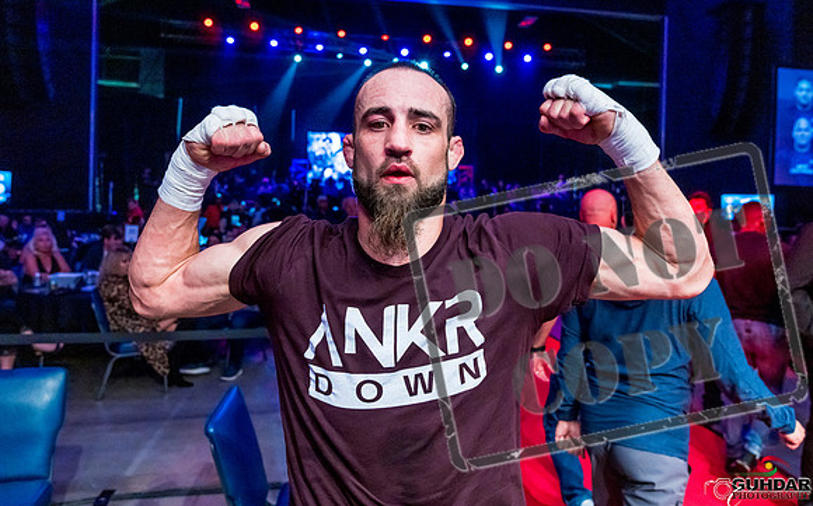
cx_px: 431
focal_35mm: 27
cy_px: 219
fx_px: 600
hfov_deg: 68.2
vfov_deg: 45.6
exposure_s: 1/400
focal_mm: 24
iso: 4000
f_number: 4
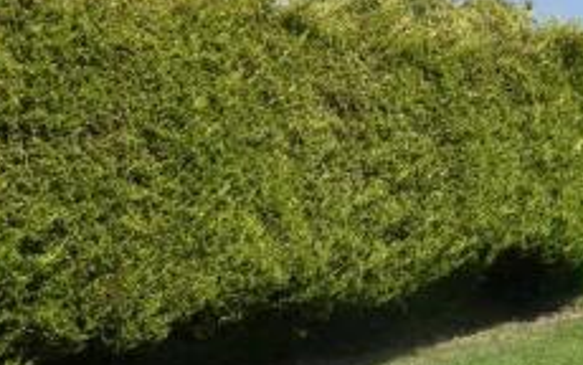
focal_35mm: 87
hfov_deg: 22.5
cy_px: 245
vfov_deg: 15.0
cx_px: 632
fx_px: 1383
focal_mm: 20
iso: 200
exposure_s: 1/400
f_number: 10
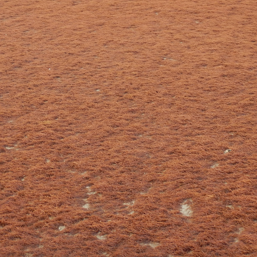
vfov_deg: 20.7
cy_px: 60
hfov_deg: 20.9
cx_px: 120
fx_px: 697
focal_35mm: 83
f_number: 4.3
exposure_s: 1/250
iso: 125
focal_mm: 7.8
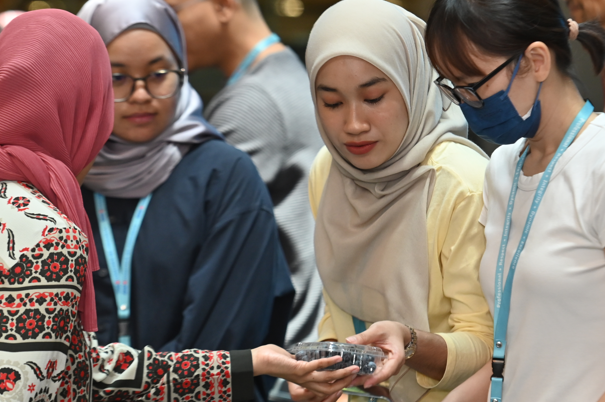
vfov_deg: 5.5
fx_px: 4198
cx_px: 360
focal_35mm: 250
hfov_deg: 8.2
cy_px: 202
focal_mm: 135
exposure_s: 1/100
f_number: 4.5
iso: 1000
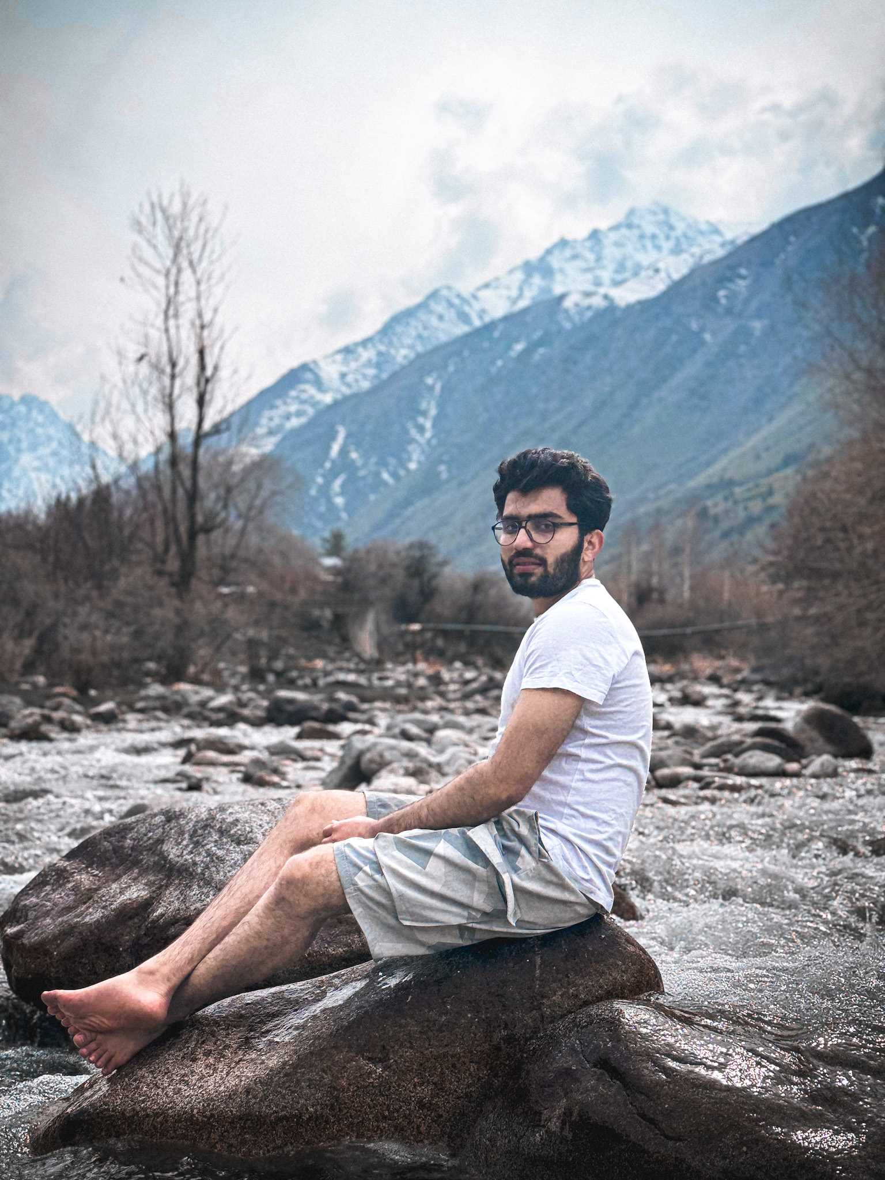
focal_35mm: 48
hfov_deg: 30.3
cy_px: 590
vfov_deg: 39.7
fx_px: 1636
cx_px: 442
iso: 64
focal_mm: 6.76
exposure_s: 1/5800
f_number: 1.8
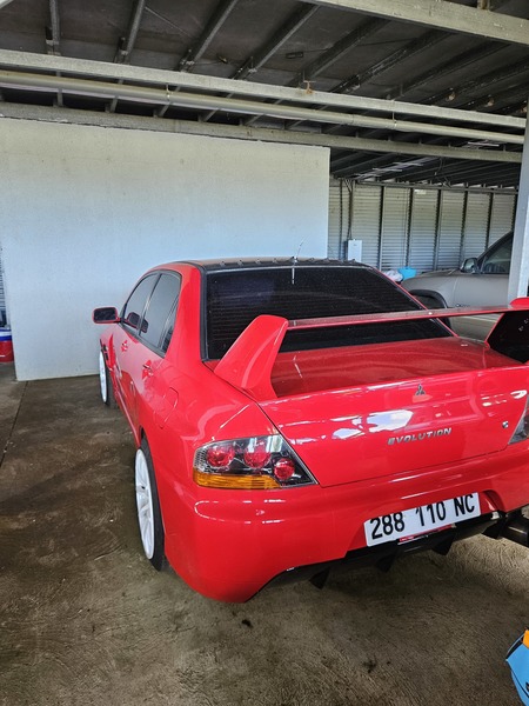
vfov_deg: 73.9
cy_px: 353
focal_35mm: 23
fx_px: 469
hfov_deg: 58.9
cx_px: 264
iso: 320
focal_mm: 5.4
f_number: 1.8
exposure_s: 1/100
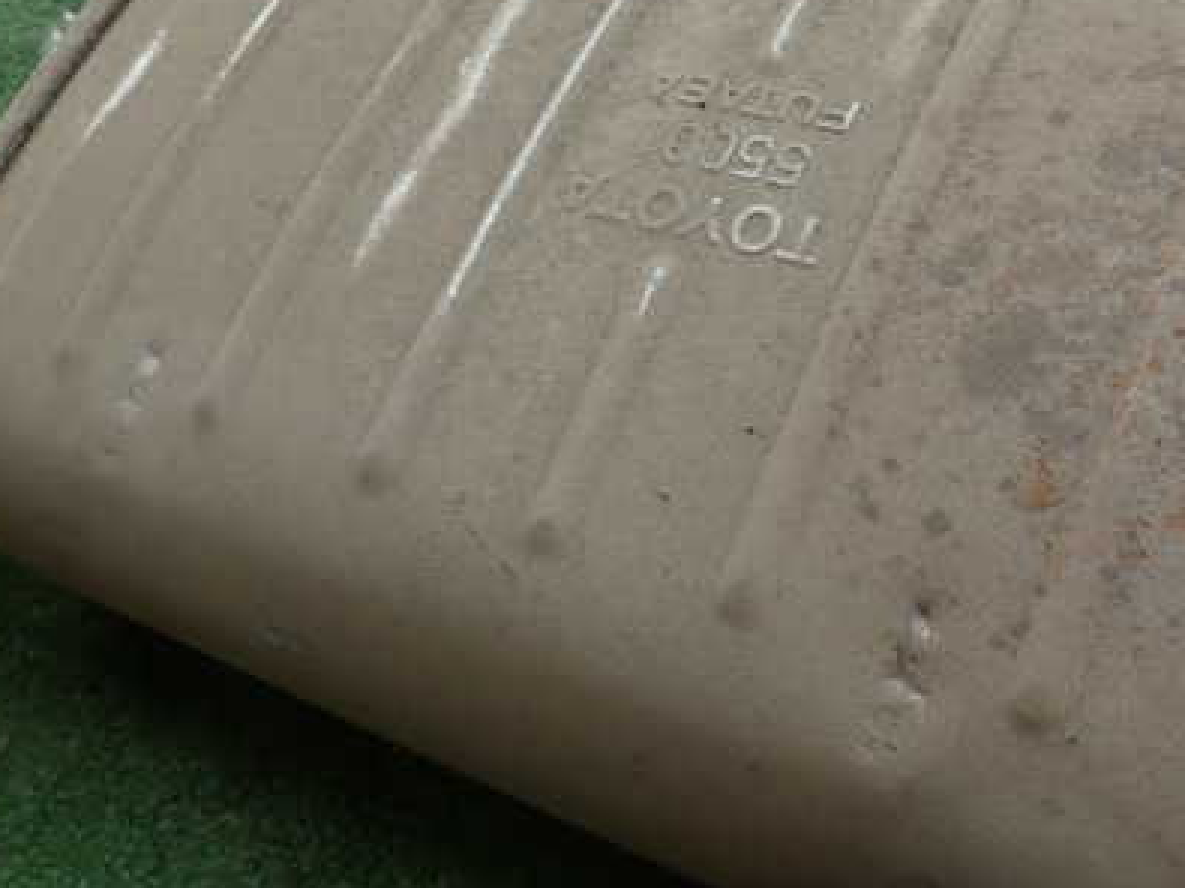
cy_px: 366
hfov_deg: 48.9
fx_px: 1300
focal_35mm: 38
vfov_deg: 37.6
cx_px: 669
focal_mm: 4.5
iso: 100
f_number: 2.8
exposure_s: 1/125
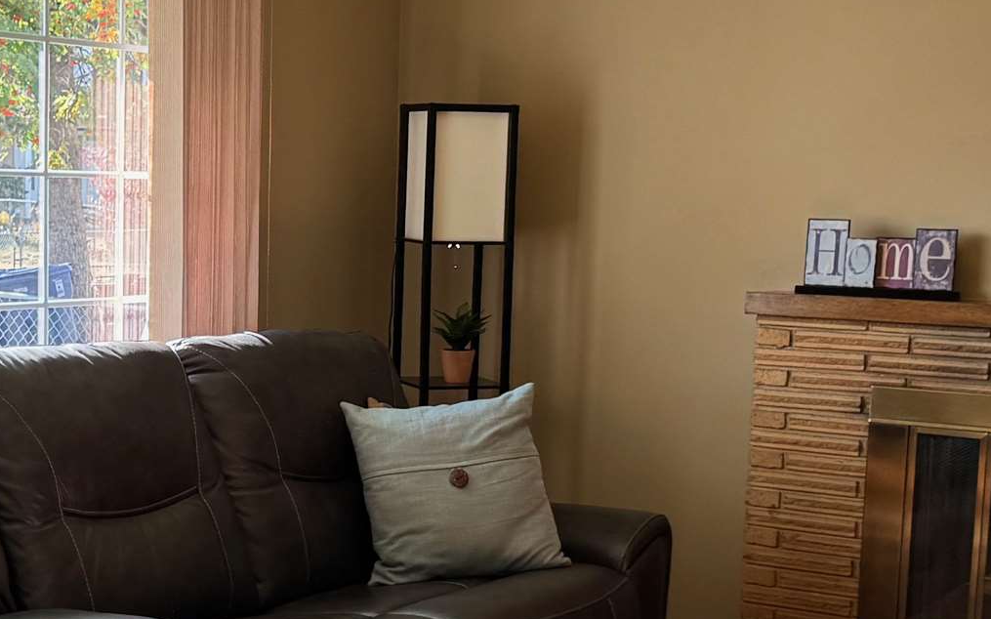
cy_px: 444
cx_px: 290
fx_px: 2079
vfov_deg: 16.9
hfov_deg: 26.6
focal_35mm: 77
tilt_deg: -10.0
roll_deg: -0.7
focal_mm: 6.76
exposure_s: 1/121
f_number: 1.78
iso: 80
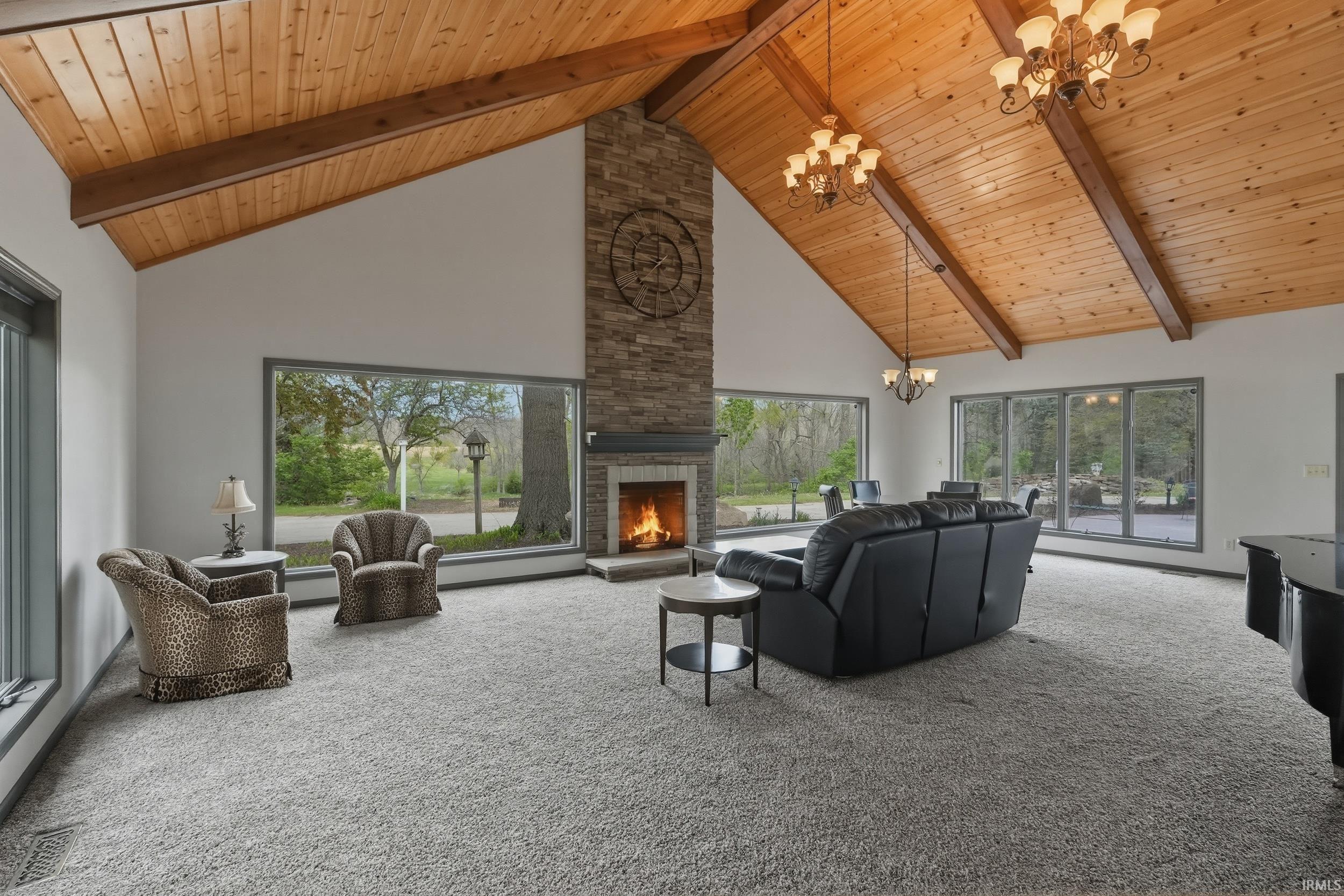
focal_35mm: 16
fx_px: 616
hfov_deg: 95.0
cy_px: 448
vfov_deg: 72.1
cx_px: 672
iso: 800
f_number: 4
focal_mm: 11
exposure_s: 1/1250
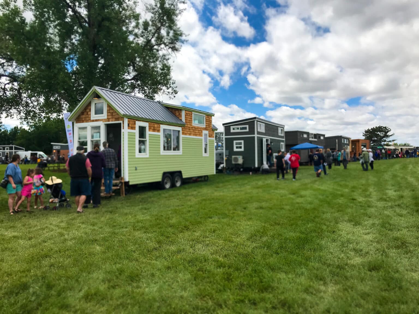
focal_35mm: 28
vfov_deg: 49.7
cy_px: 157
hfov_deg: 63.4
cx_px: 210
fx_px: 339
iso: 20
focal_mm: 3.99
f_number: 1.8
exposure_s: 1/3700
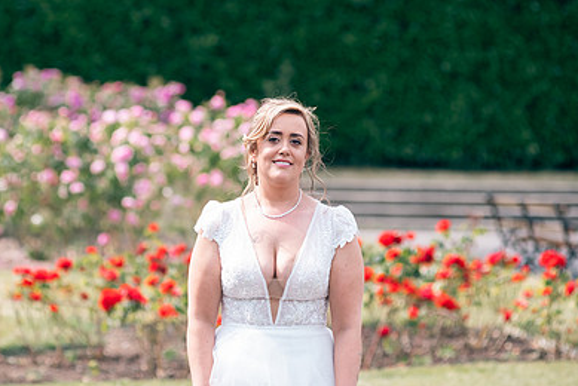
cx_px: 178
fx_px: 3470
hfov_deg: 9.5
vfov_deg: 6.4
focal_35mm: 216
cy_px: 250
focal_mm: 145
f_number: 3.5
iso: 80
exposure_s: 1/320
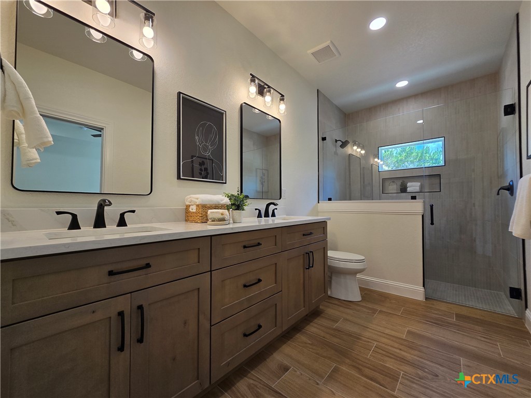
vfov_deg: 89.9
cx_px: 266
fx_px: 199
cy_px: 199
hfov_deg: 106.2
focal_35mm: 13
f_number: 2.2
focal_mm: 2.2
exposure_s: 1/120
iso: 64
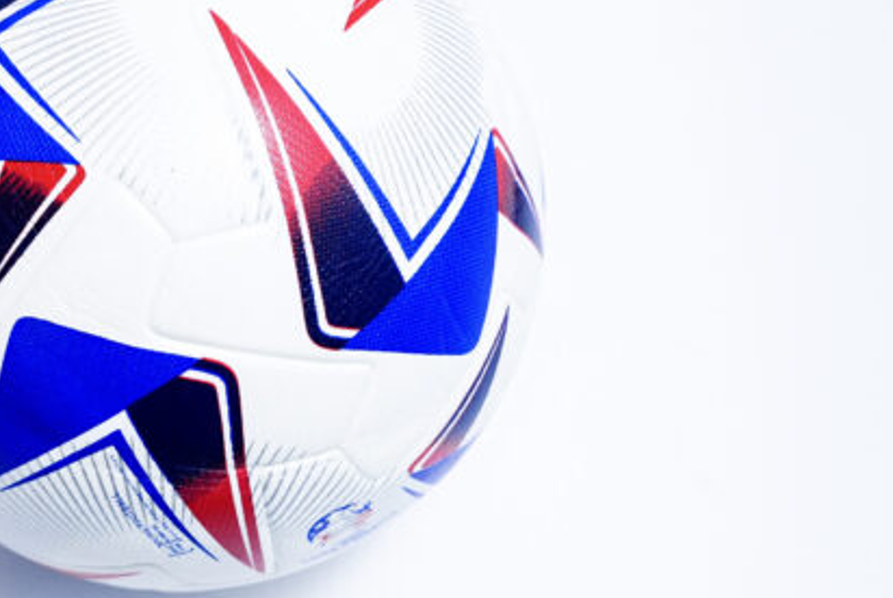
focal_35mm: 107
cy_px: 223
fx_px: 2658
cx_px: 167
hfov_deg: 18.9
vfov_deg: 12.8
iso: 3200
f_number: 8
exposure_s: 1/160
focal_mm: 63
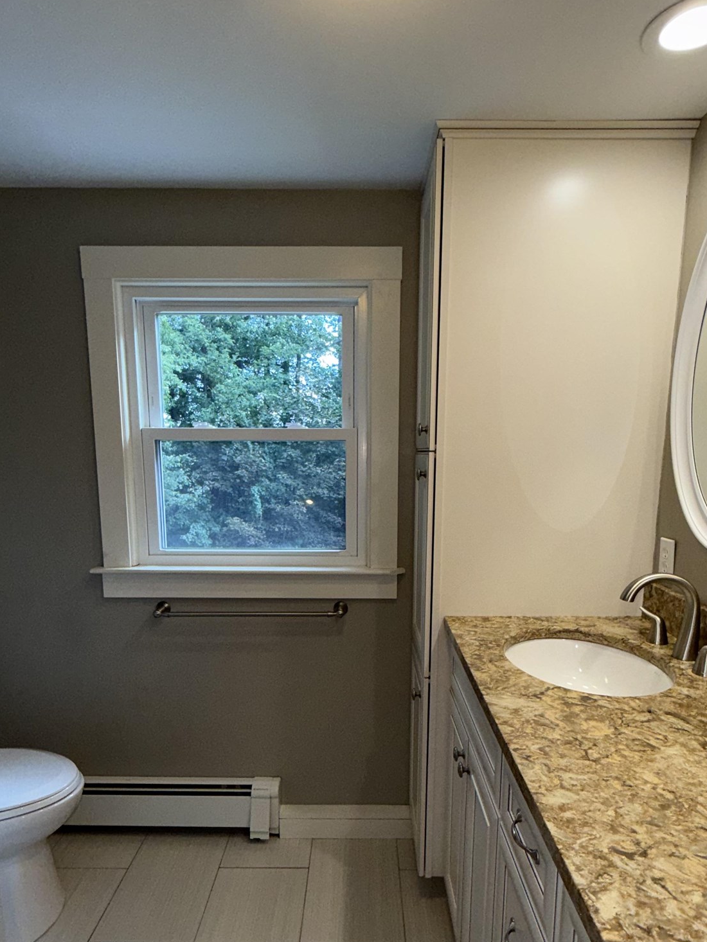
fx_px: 599
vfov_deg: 75.6
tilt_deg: -10.1
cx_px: 359
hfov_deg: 61.1
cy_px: 558
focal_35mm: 22
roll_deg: -0.1
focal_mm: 2.22
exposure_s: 1/122
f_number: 2.2
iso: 64
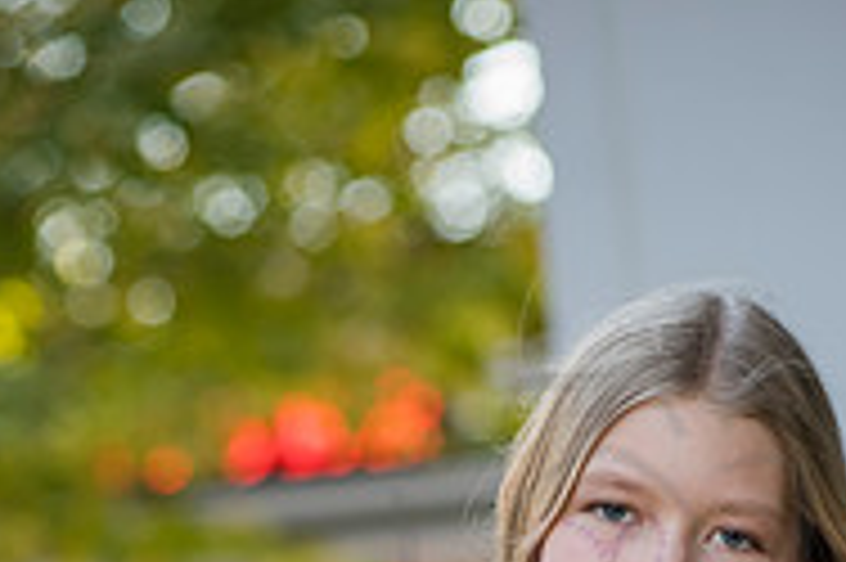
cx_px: 616
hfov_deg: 8.2
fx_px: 5917
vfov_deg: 5.4
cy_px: 971
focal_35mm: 252
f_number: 4.5
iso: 800
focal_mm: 105
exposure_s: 1/400
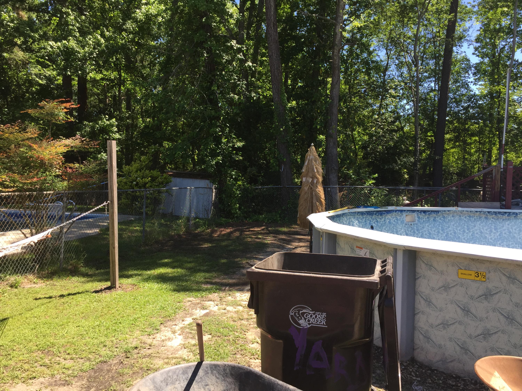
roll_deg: -2.4
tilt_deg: -1.3
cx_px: 261
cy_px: 196
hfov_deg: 61.7
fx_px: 437
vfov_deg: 48.2
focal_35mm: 29
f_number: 2.2
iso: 32
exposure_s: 1/618
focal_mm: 4.15
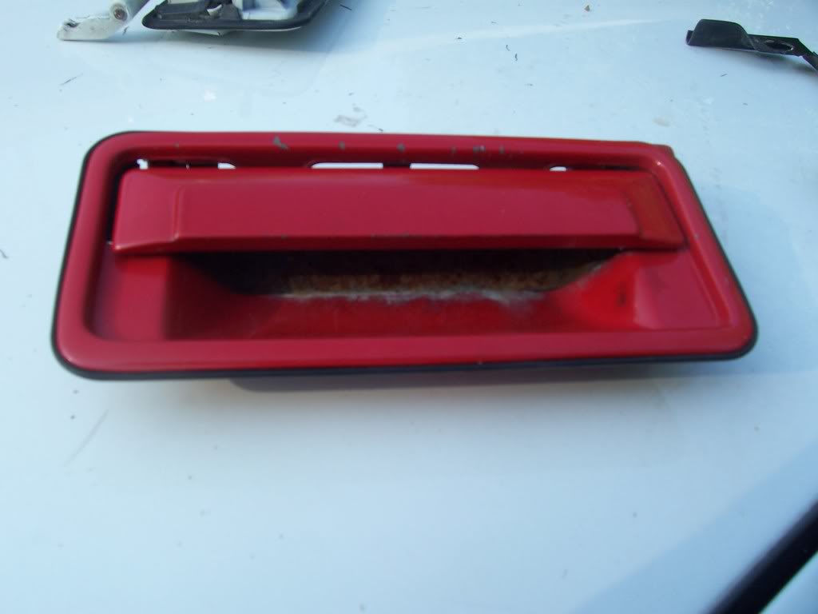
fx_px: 803
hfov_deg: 54.0
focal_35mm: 34
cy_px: 307
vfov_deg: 41.8
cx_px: 409
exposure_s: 1/125
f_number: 5.6
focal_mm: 5.6
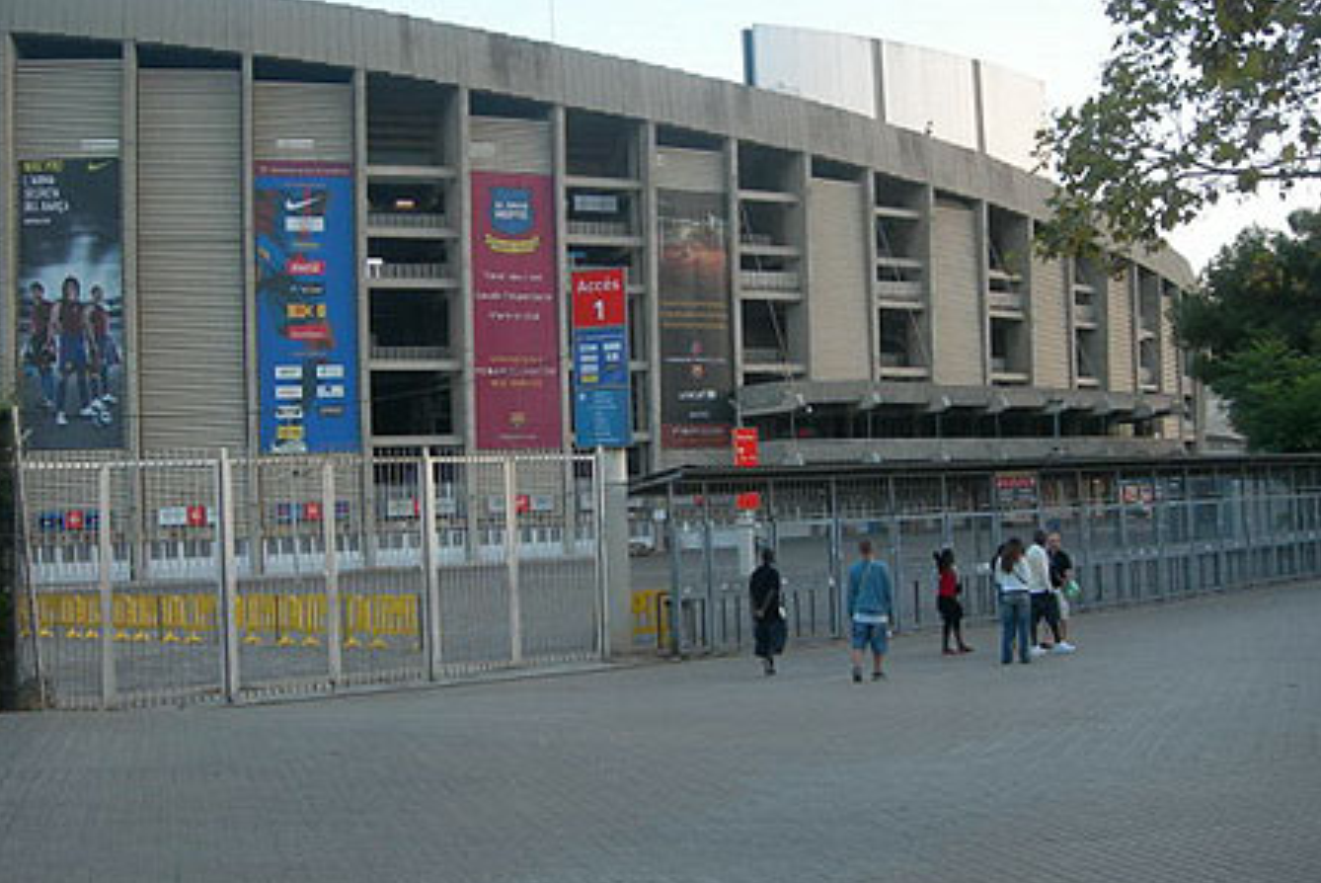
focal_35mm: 43
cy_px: 403
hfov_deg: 45.4
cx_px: 660
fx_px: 1579
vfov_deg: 31.2
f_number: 2.9
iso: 50
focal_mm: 8.5
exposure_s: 1/45.1
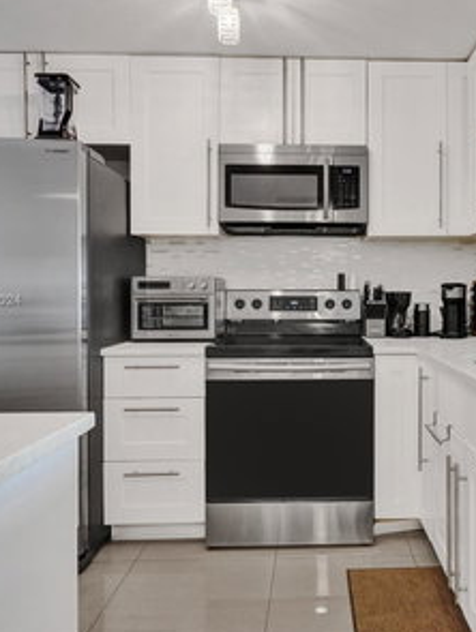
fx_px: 457
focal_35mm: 25
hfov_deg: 53.5
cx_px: 330
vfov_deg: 69.3
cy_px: 302
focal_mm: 16
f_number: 4
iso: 1600
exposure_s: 1/320
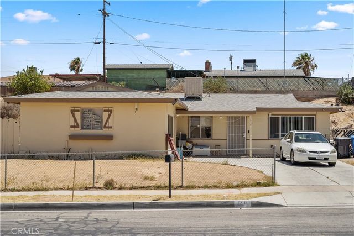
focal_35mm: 54
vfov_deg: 25.1
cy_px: 118
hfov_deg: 36.9
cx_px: 177
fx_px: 531
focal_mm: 54
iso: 400
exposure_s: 1/25
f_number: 9
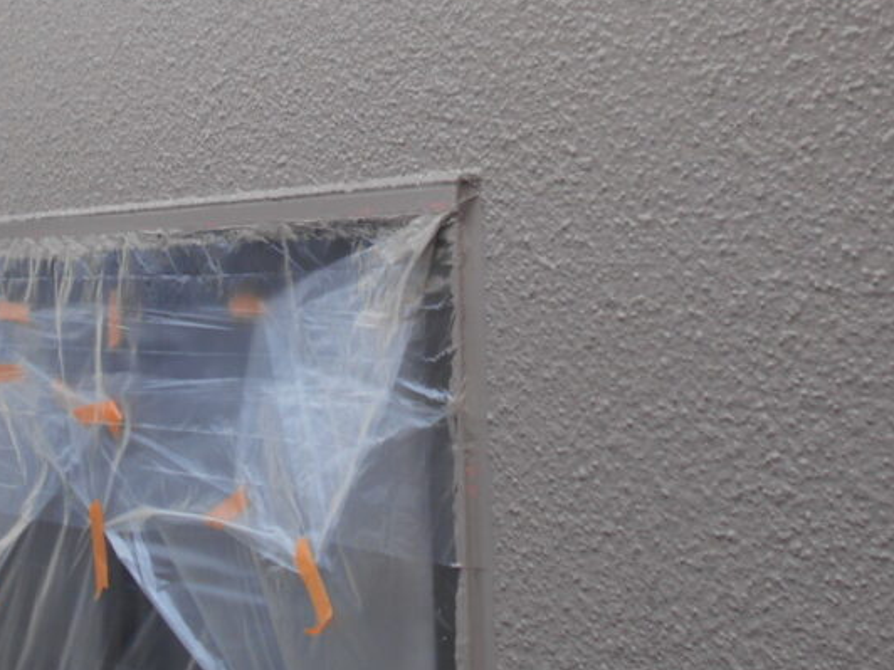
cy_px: 42
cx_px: 412
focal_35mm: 50
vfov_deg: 27.8
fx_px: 1291
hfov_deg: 38.2
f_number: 3.2
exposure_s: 1/30
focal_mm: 4.6
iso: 80
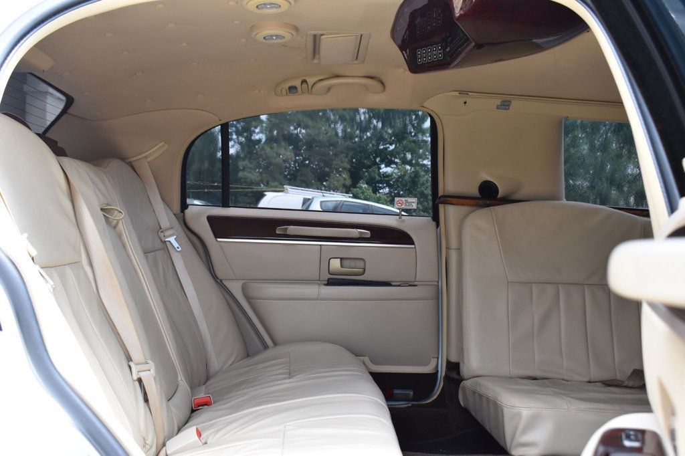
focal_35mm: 39
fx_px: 742
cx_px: 342
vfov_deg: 34.2
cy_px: 228
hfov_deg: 49.6
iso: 400
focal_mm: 26
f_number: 8
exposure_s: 1/125
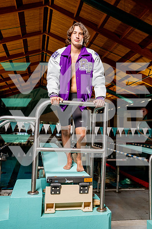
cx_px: 76
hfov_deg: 41.1
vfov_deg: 58.7
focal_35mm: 32
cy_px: 114
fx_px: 203
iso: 500
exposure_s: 1/250
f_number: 7.1
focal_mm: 32
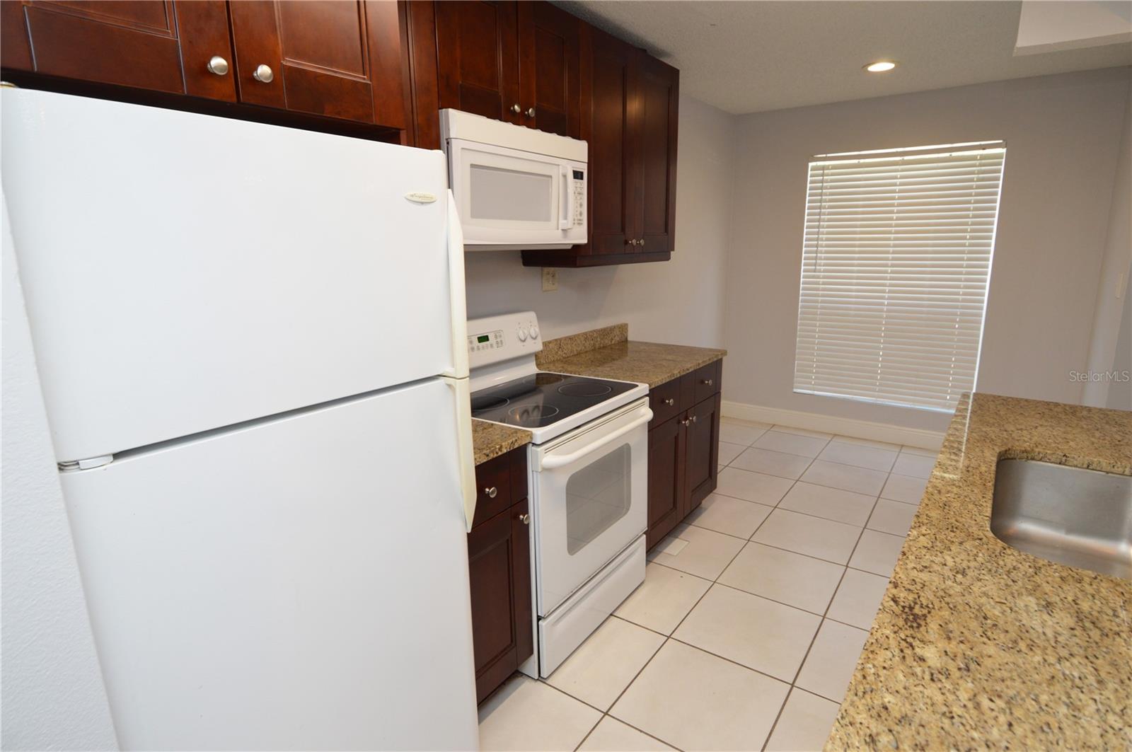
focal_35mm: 18
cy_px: 376
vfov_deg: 67.3
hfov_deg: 90.1
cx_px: 566
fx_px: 565
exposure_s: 1/100
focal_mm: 12
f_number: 4.5
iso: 400
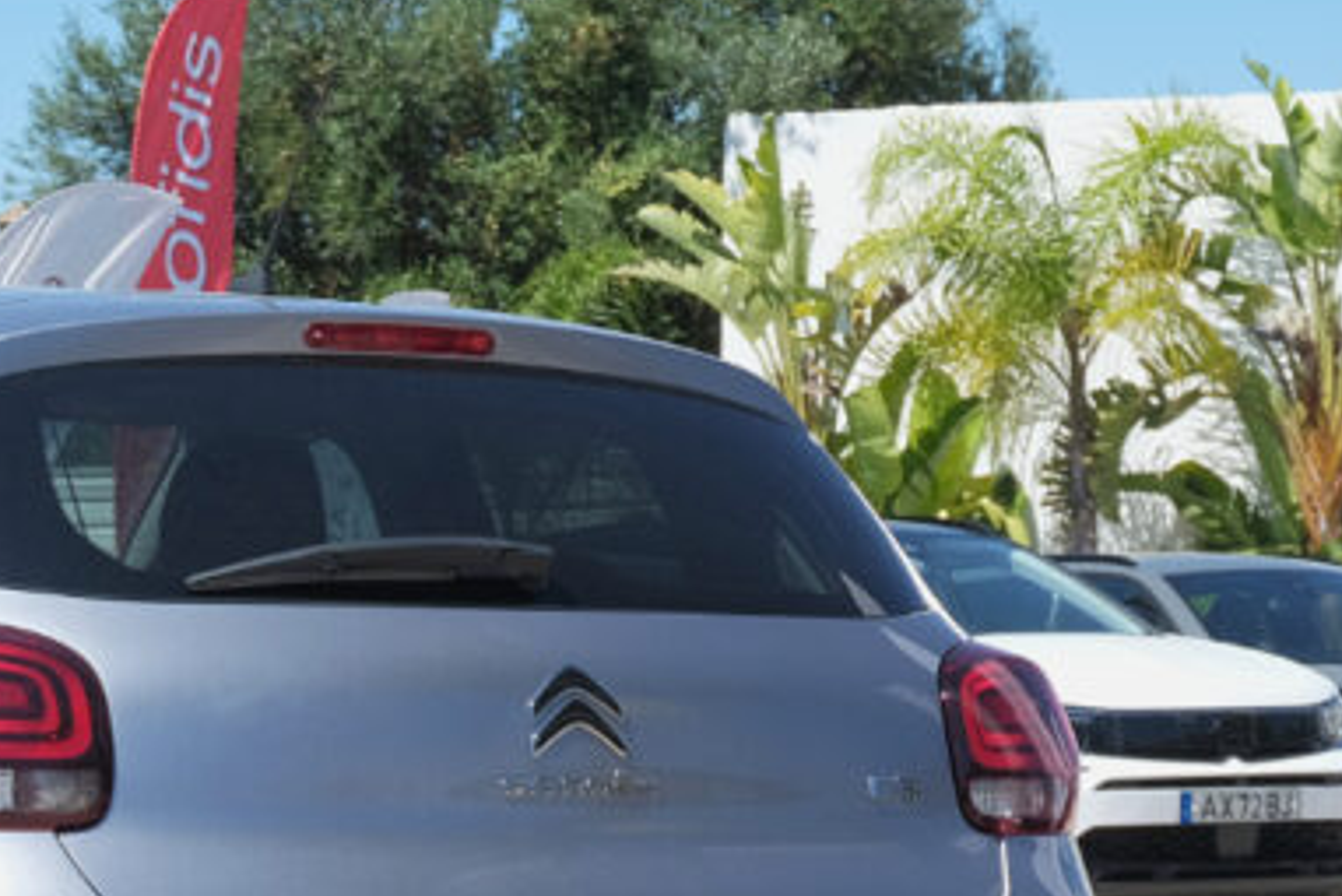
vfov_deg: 10.2
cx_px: 169
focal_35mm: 134
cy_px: 894
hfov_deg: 15.1
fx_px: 4997
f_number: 9
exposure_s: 1/200
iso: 160
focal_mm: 33.3
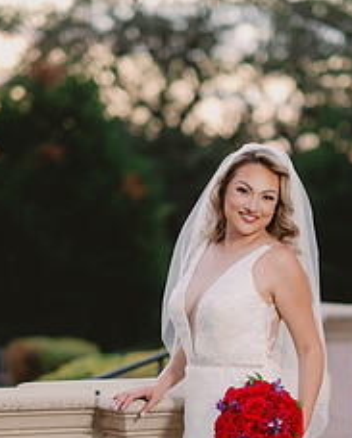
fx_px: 2040
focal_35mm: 157
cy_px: 371
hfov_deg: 9.8
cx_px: 261
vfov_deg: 12.2
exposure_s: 1/200
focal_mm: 85
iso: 320
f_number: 2
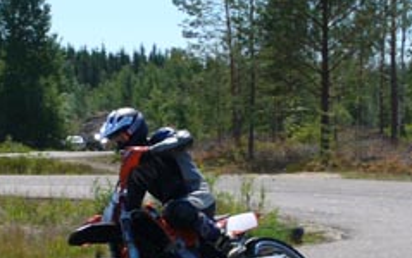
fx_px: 1529
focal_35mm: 136
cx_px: 148
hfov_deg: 15.3
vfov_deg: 9.6
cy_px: 234
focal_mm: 7.9
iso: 80
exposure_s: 1/400
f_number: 6
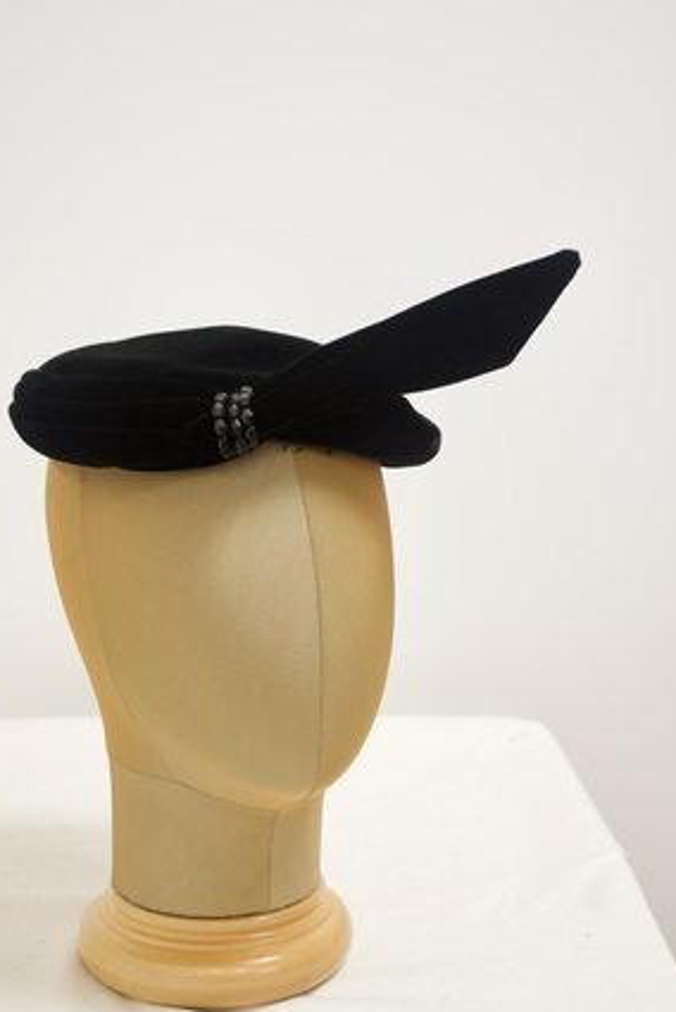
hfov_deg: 24.4
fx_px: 1561
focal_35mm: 56
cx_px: 326
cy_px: 507
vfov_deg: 35.9
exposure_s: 1/60
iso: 1600
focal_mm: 35
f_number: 5.6
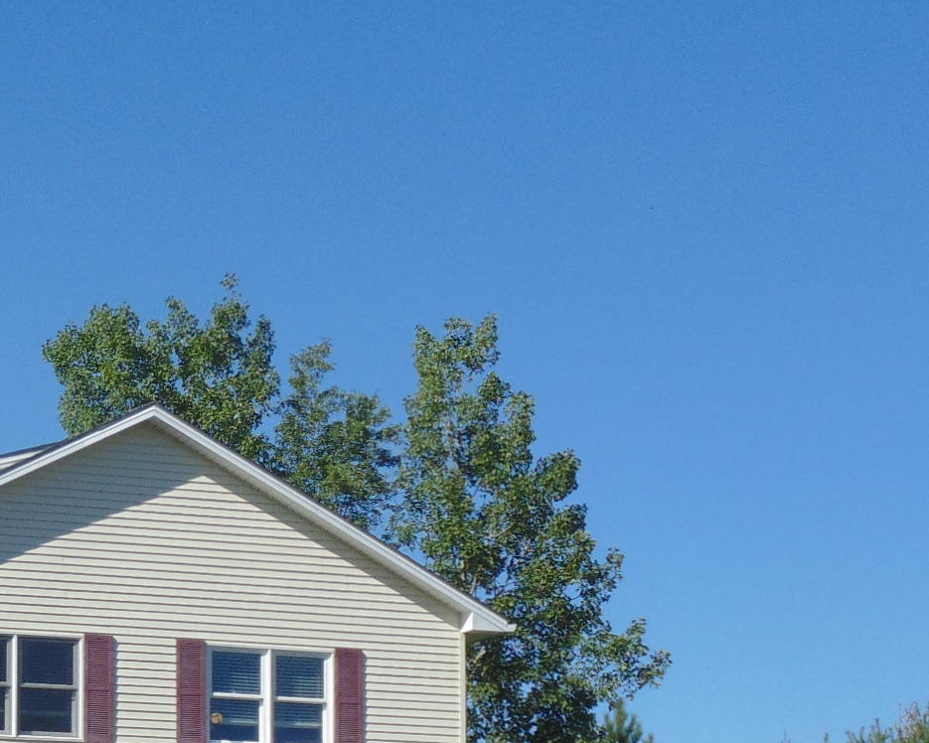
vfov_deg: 13.5
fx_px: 3052
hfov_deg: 16.7
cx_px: -112
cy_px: 871
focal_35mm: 111
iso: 80
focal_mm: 7.4
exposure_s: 1/1000
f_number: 3.6
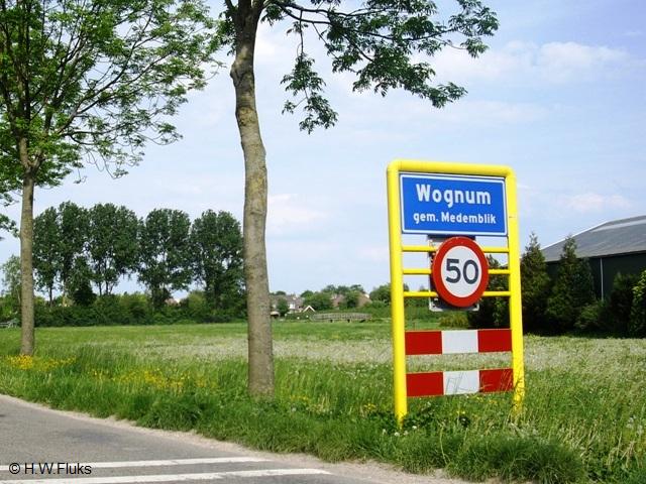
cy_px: 242
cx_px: 323
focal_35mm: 38
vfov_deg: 37.7
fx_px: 709
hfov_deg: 49.0
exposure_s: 1/100
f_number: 8
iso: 64
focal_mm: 7.9
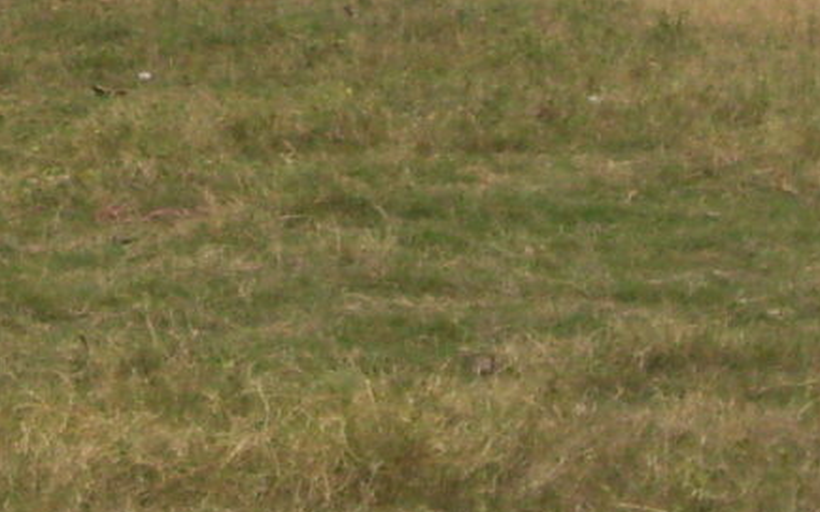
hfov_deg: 8.4
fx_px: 5585
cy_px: -459
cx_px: 132
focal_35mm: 250
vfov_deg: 5.2
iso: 80
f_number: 3.4
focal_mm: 7.1
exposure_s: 1/320
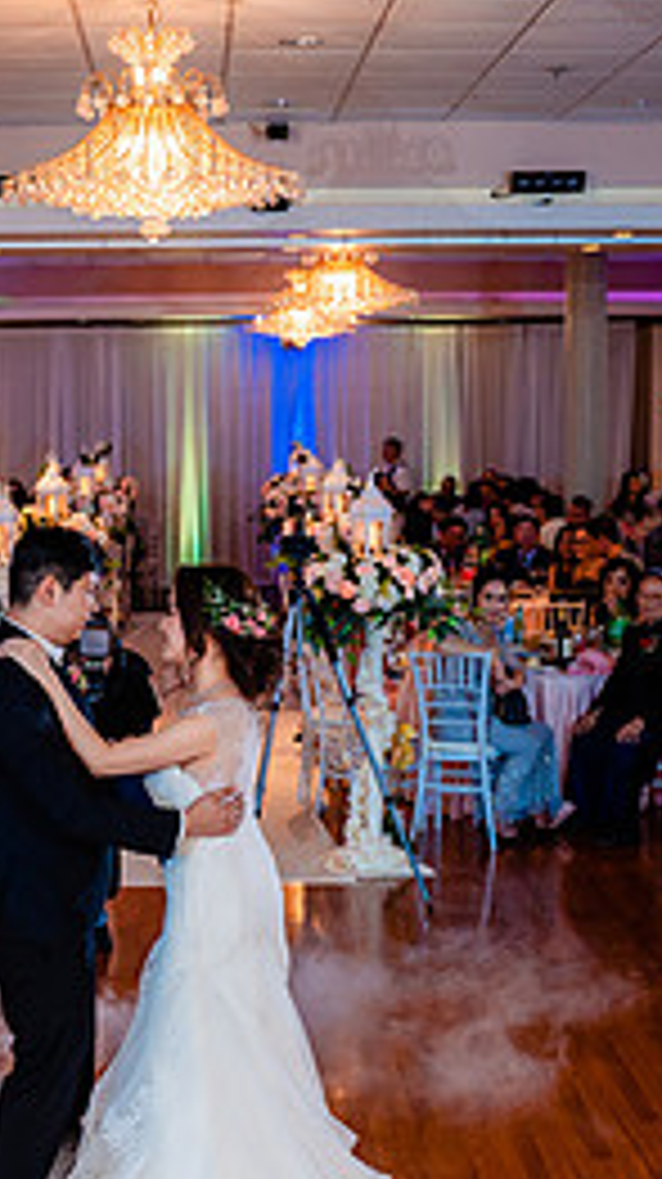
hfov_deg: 18.4
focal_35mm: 65
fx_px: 2032
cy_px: 646
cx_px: 189
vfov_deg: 32.4
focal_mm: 28
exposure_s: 1/160
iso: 1000
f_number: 3.5
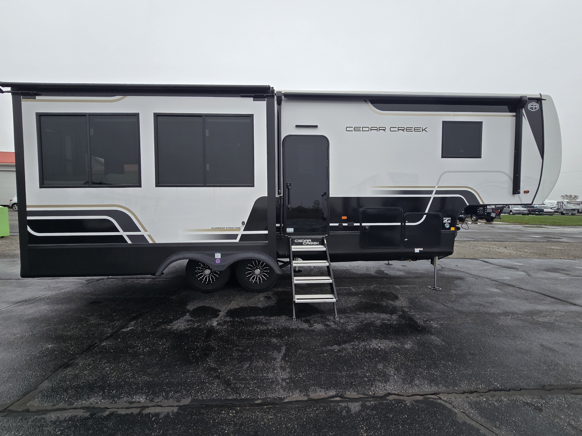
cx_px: 291
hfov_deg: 106.2
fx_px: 219
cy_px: 218
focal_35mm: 13
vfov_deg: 89.9
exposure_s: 1/2000
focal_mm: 2.2
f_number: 2.2
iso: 125
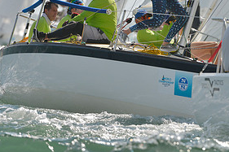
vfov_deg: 2.0
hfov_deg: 2.9
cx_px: 135
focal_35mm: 702
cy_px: 26
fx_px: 4463
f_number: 5.6
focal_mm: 340
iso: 280
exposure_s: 1/2500
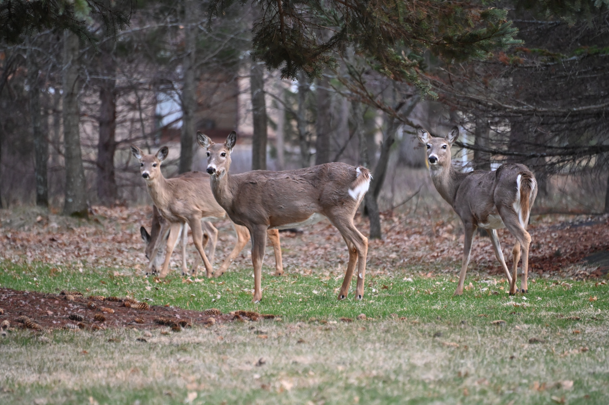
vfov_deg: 4.6
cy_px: 202
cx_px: 304
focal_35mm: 300
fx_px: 5072
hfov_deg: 6.9
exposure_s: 1/160
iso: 3200
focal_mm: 300
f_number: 5.6
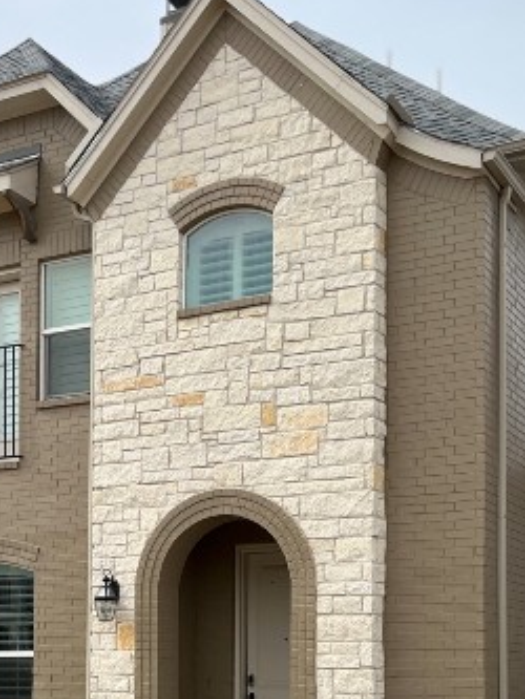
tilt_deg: +3.4
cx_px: 170
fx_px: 1213
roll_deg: -0.2
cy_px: 626
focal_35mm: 60
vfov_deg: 30.8
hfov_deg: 24.3
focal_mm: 5.7
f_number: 1.5
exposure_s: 1/3571
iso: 50
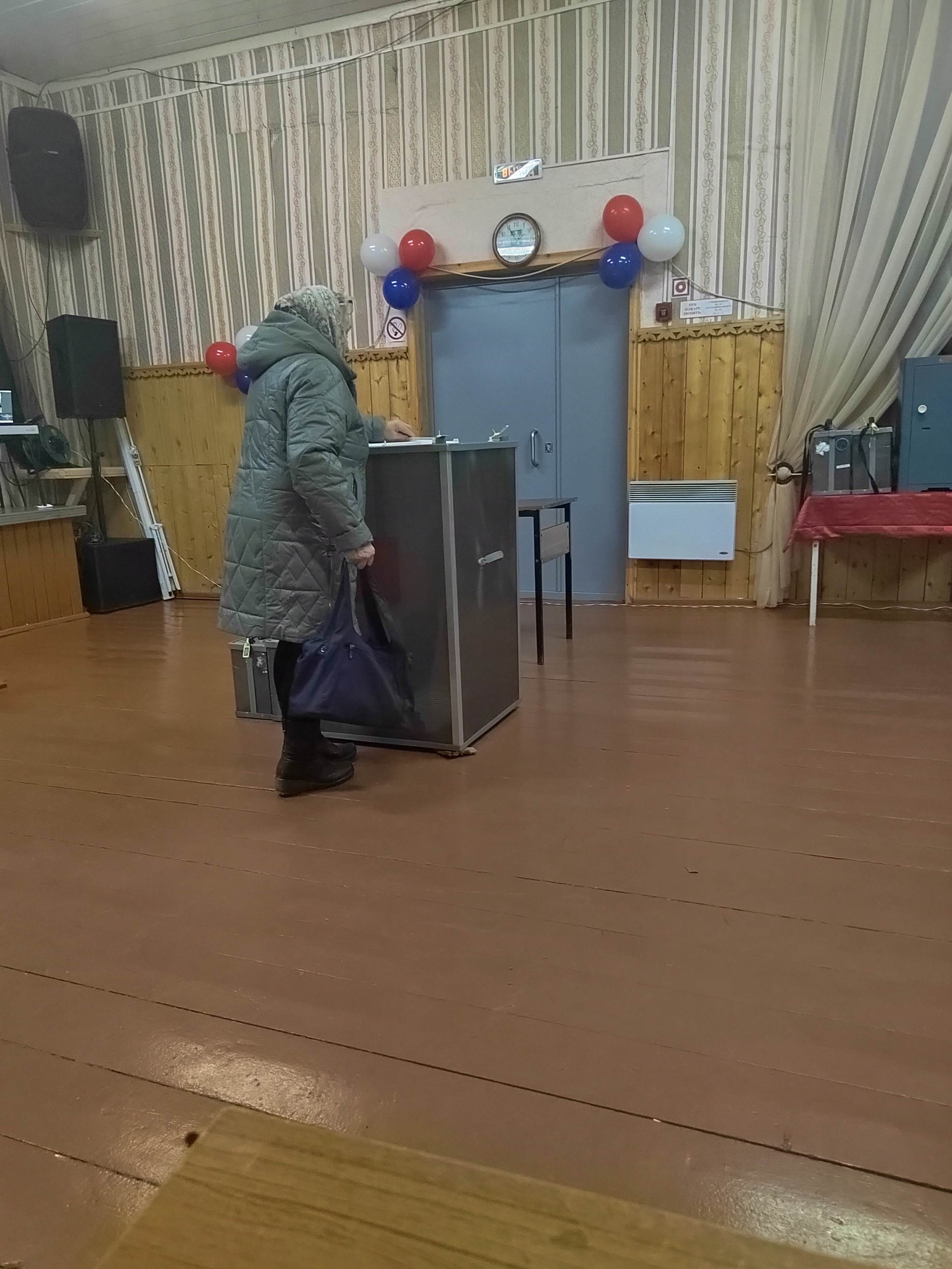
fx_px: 843
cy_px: 634
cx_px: 476
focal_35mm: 23
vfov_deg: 73.9
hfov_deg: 58.9
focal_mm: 5.52
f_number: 1.9
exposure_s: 1/50
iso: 4760
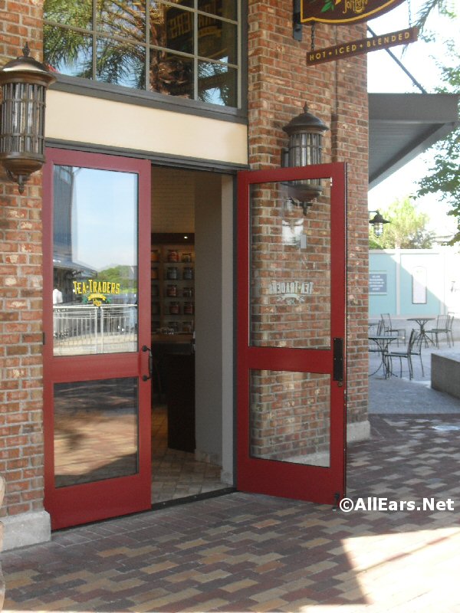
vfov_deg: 38.9
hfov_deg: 29.7
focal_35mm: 49
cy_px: 306
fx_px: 868
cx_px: 230
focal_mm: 8.7
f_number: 3.9
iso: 100
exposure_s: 1/90
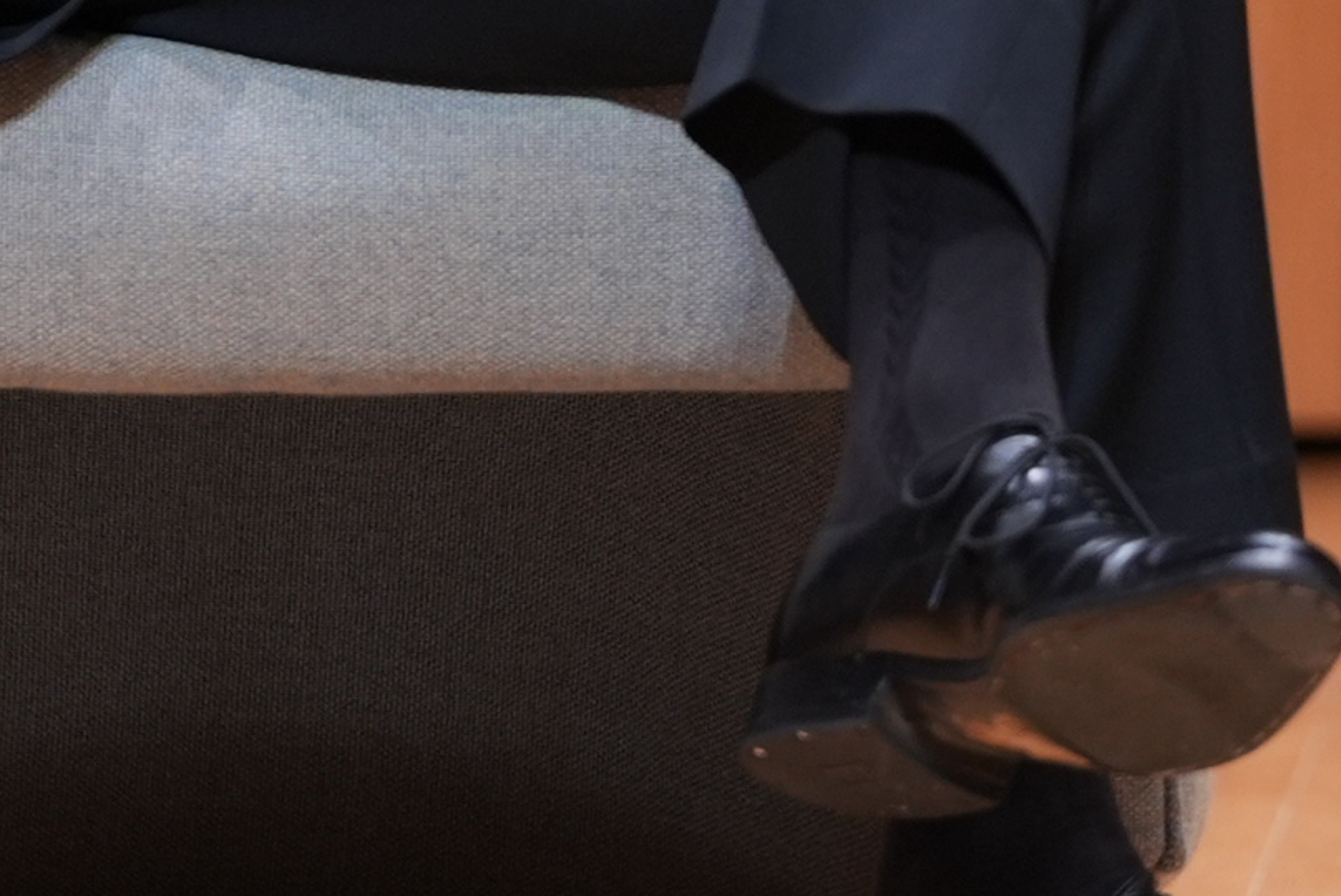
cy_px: -622
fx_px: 28143
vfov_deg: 1.8
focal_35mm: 755
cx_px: 1973
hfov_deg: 2.7
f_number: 2.8
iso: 800
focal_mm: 155
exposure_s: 1/250
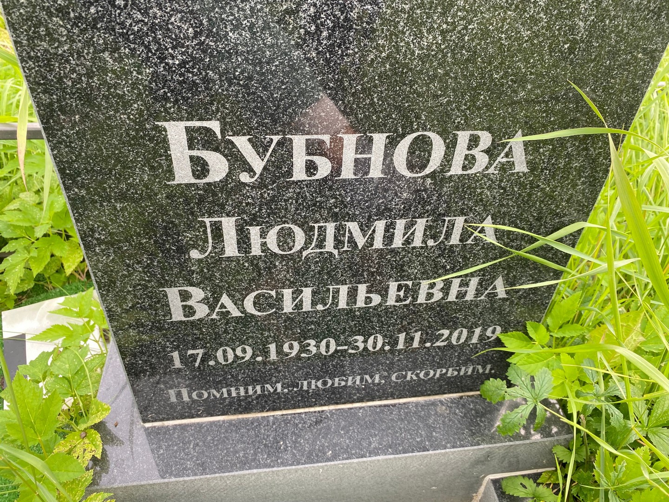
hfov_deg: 67.3
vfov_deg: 53.1
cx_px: 334
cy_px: 251
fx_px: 502
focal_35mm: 26
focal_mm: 4.25
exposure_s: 1/122
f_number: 1.8
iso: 32
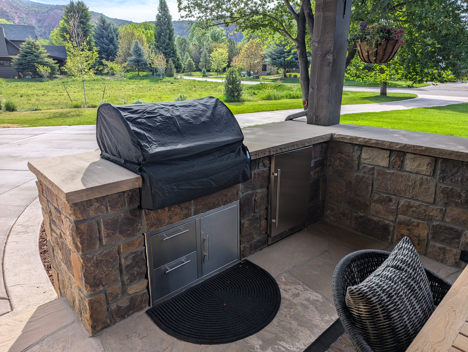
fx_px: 325
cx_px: 234
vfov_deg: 56.9
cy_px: 176
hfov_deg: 71.5
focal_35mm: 24
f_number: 1.9
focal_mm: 6.8
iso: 32
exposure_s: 1/1490
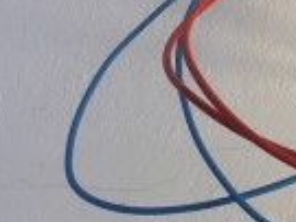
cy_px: 68
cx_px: 397
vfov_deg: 17.1
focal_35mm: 86
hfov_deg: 20.6
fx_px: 735
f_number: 2.2
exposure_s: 1/33
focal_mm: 4.15
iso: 125
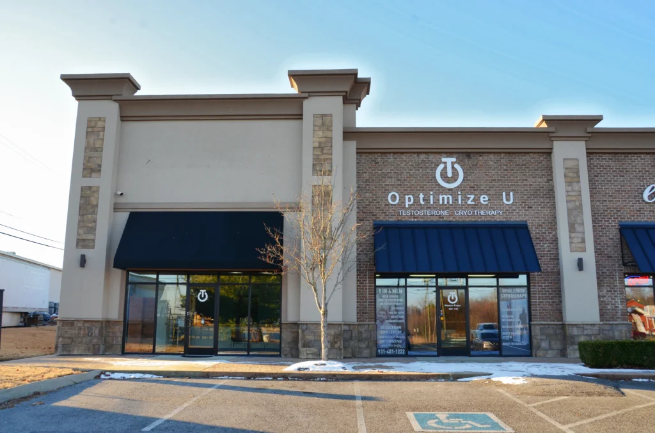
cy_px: 216
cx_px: 328
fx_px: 545
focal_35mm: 30
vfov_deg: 43.4
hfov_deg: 62.0
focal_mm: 20
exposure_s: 1/160
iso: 400
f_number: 9
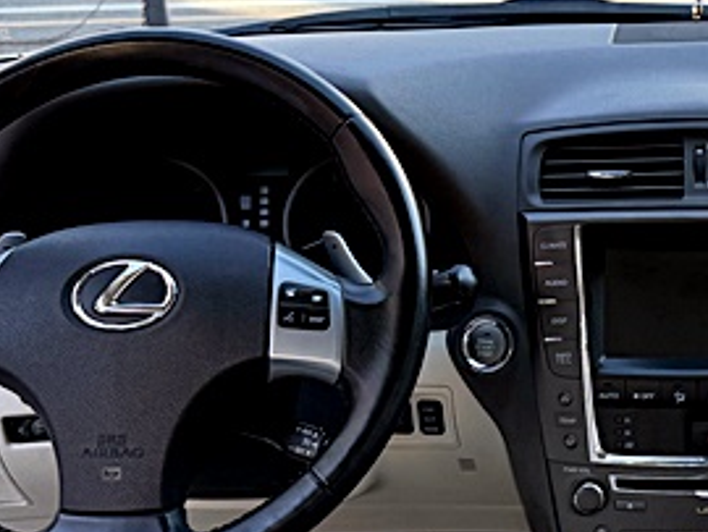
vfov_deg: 20.7
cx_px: 708
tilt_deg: -16.3
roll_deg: +0.7
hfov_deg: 26.0
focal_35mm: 71
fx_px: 1453
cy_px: 223
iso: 80
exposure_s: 1/228
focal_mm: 6.76
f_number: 1.78
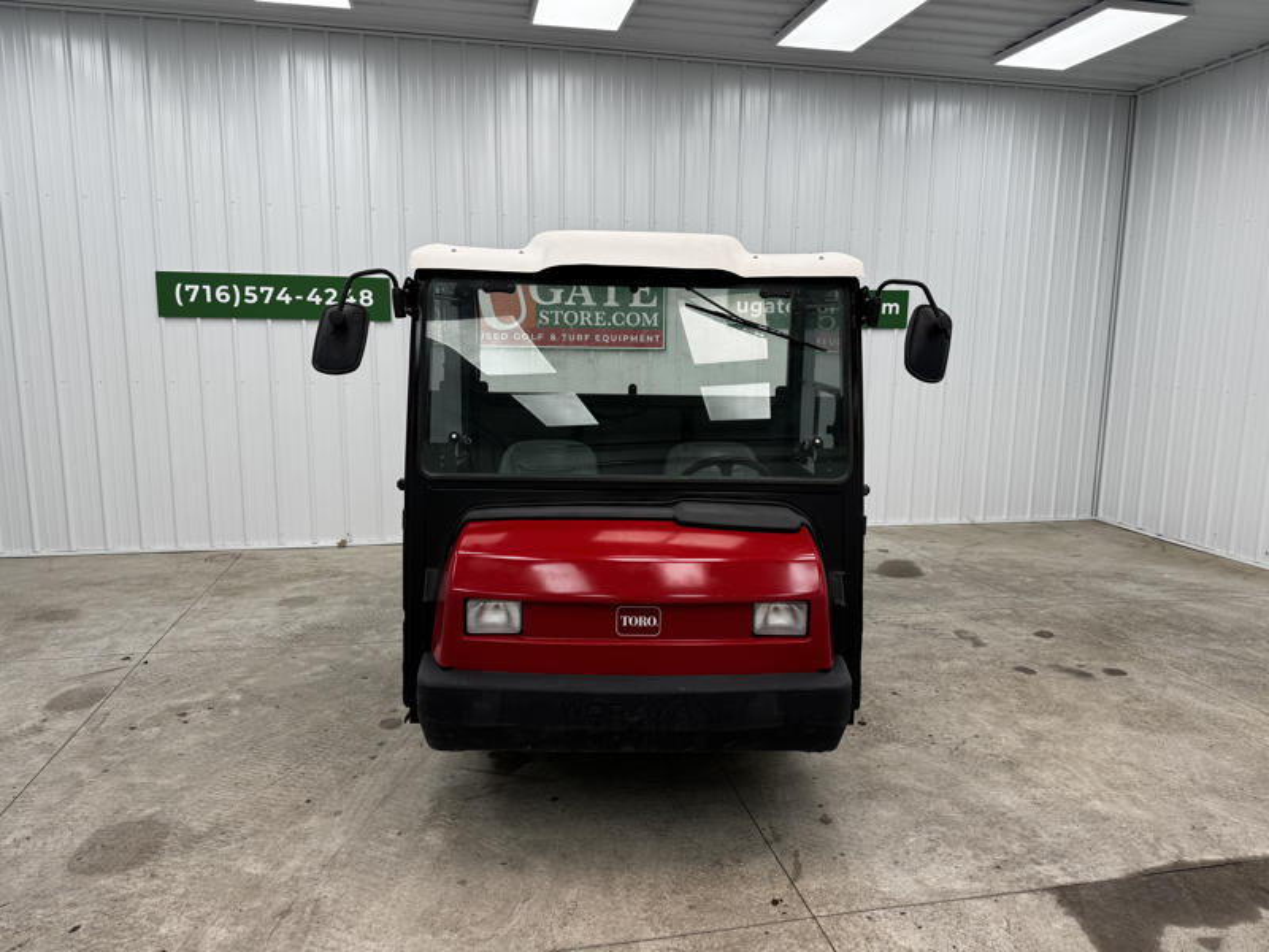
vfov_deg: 56.8
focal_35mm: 24
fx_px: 880
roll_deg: -1.4
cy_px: 476
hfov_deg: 71.6
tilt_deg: -10.4
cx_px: 634
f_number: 1.78
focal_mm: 6.76
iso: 64
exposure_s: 1/120
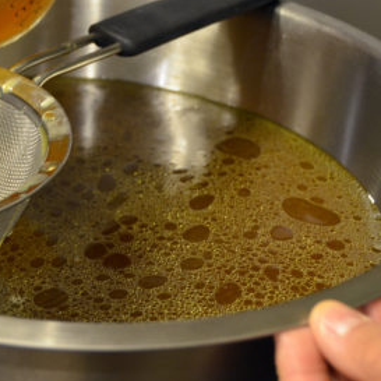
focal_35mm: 112
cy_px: 142
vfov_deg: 15.5
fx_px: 1395
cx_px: 96
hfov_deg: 15.5
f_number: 5.6
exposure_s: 1/30
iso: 1100
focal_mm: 40
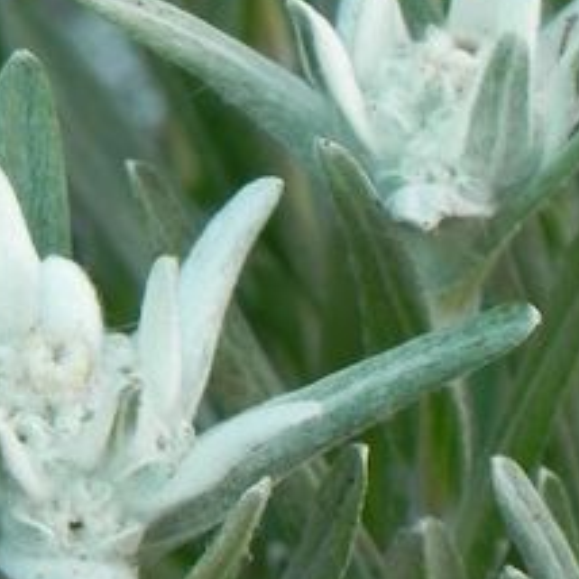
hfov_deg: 2.5
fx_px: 13247
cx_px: 41
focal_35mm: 700
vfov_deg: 2.5
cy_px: -41
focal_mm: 37.7
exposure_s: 1/13
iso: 160
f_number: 5
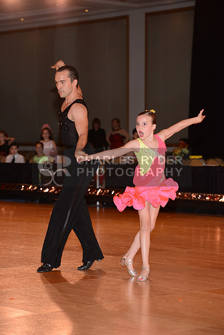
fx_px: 1026
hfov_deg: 12.5
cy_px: 168
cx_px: 112
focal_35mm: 110
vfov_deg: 18.6
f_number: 5.6
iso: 1000
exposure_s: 1/250
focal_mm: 110
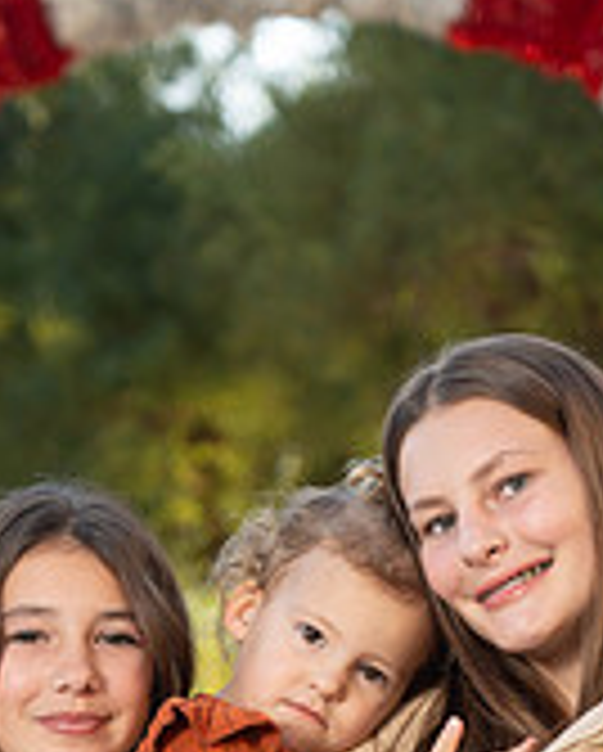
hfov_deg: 8.5
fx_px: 4053
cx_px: 338
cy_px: 802
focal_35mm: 182
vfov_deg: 10.5
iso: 160
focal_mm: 72
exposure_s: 1/200
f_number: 4
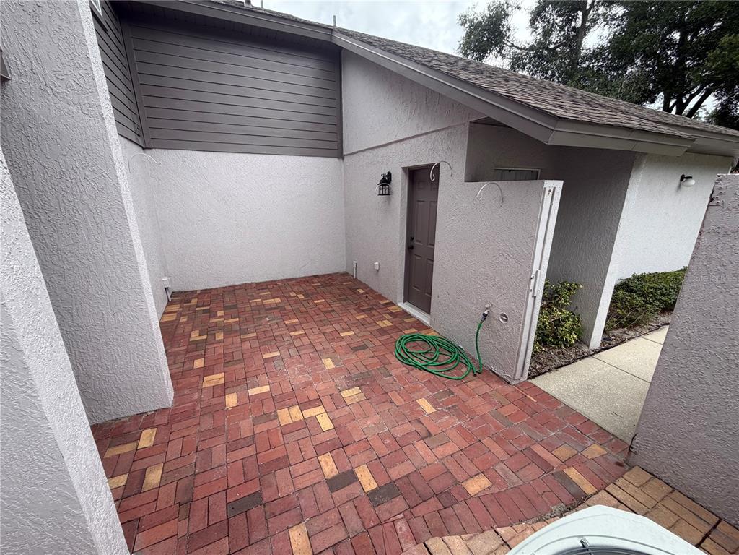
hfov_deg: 102.1
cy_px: 278
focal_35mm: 14
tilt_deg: -16.5
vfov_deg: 85.7
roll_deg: +0.1
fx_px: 299
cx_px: 370
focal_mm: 2.22
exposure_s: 1/502
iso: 50
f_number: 2.2
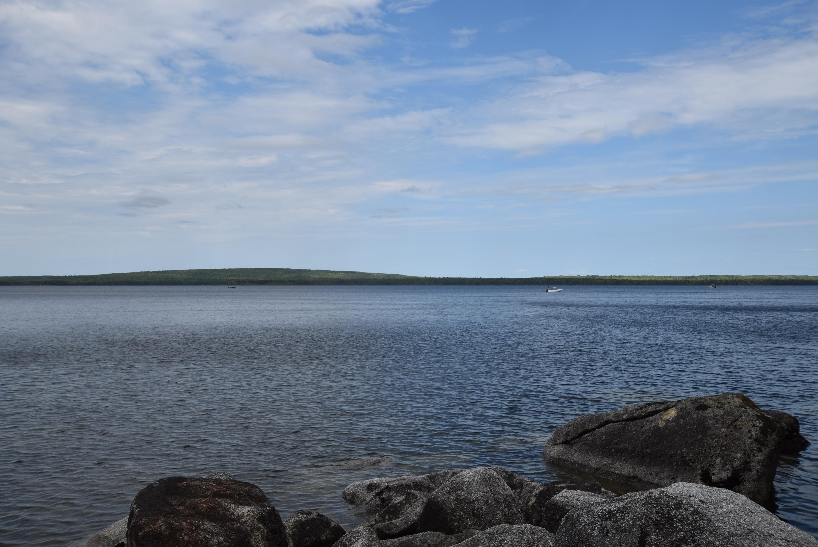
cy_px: 274
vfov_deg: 40.0
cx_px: 409
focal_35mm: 33
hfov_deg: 57.2
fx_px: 750
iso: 200
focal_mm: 22
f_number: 10
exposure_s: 1/400
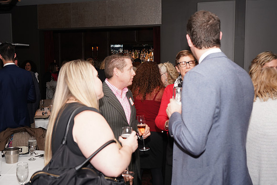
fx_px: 285
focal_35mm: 37
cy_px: 92
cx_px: 138
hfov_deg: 51.9
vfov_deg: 36.0
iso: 1000
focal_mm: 37
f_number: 5
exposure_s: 1/100
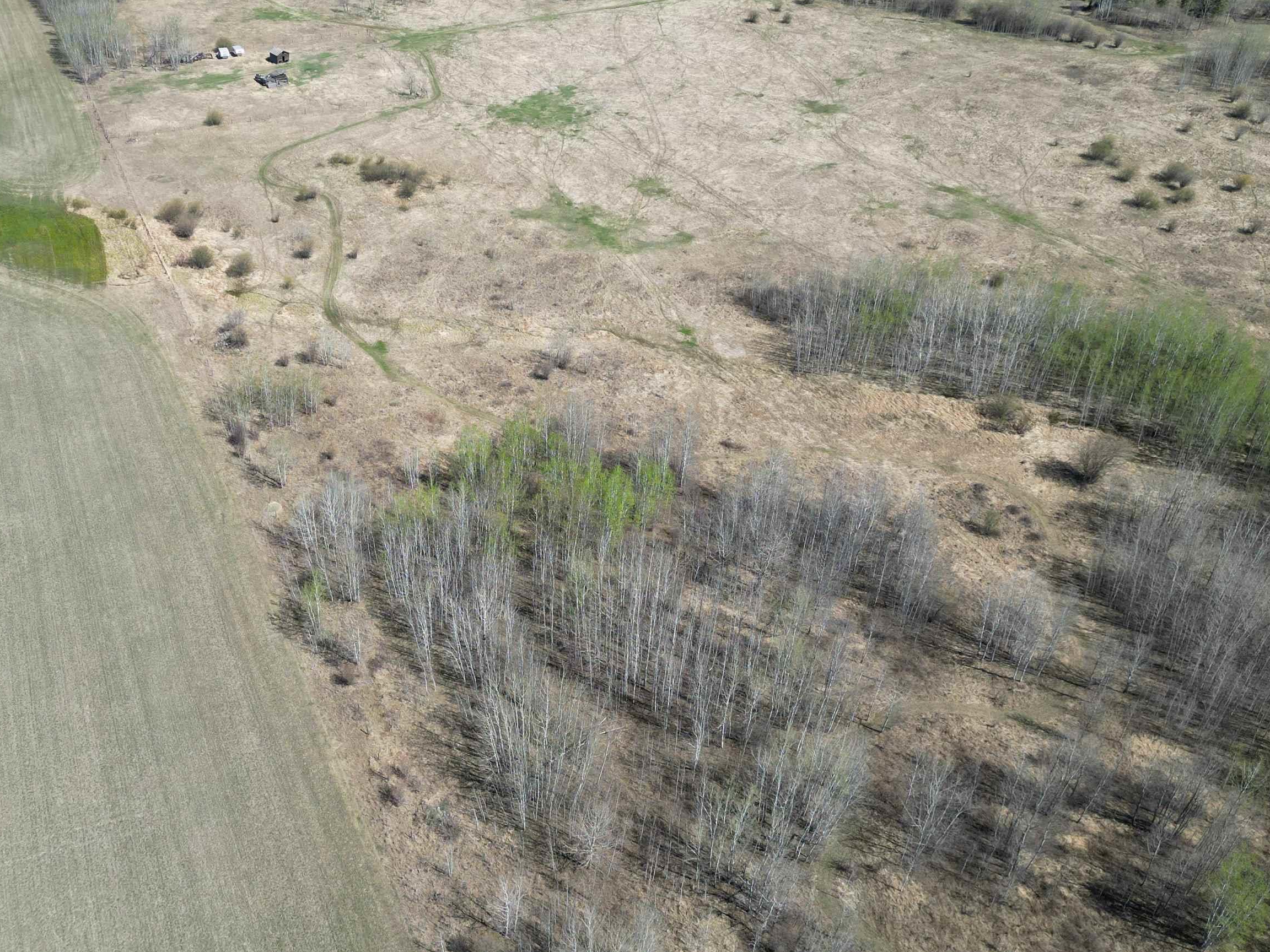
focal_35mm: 32
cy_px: 413
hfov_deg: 56.0
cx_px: 461
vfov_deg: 44.1
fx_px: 1174
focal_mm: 6.72
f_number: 1.7
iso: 100
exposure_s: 1/2000
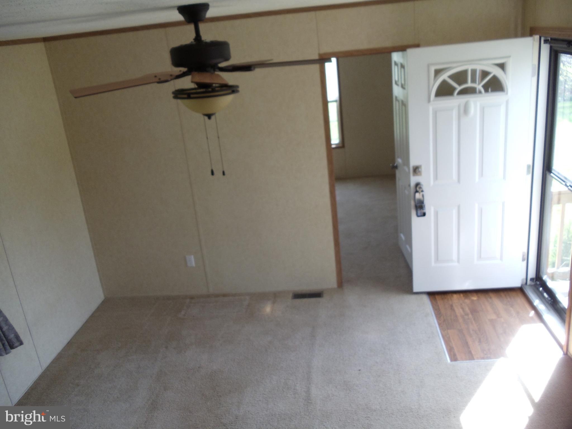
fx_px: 727
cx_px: 286
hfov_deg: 42.9
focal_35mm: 44
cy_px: 214
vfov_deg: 32.9
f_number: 3.5
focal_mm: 6
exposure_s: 1/60
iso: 100
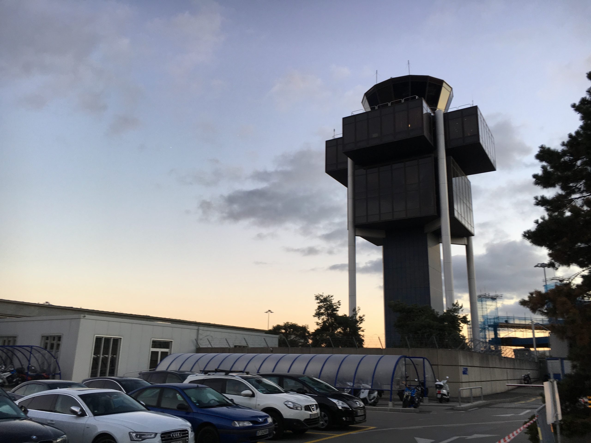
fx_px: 495
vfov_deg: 48.2
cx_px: 296
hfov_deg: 61.7
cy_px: 222
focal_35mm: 29
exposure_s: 1/50
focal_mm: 4.15
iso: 32
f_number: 2.2
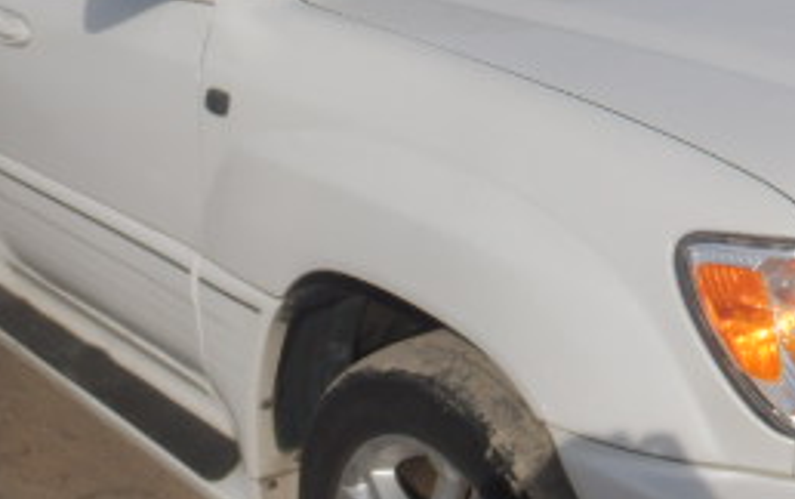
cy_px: 256
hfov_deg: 31.7
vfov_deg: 20.7
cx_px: 613
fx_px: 1367
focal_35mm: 63
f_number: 2.8
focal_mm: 4.3
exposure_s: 1/1000
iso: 125
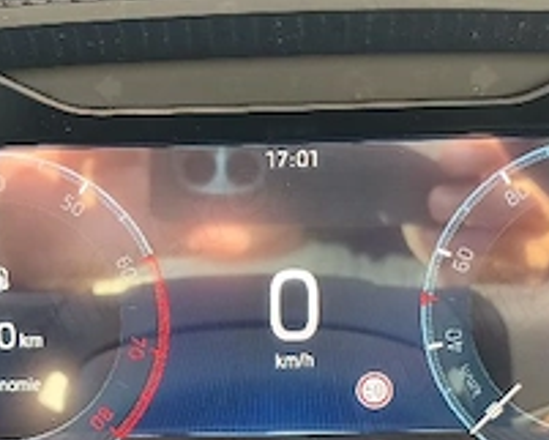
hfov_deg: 28.2
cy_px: 309
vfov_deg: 22.7
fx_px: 1089
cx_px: 202
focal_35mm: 67
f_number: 1.7
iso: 250
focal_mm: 6.06
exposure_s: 1/100
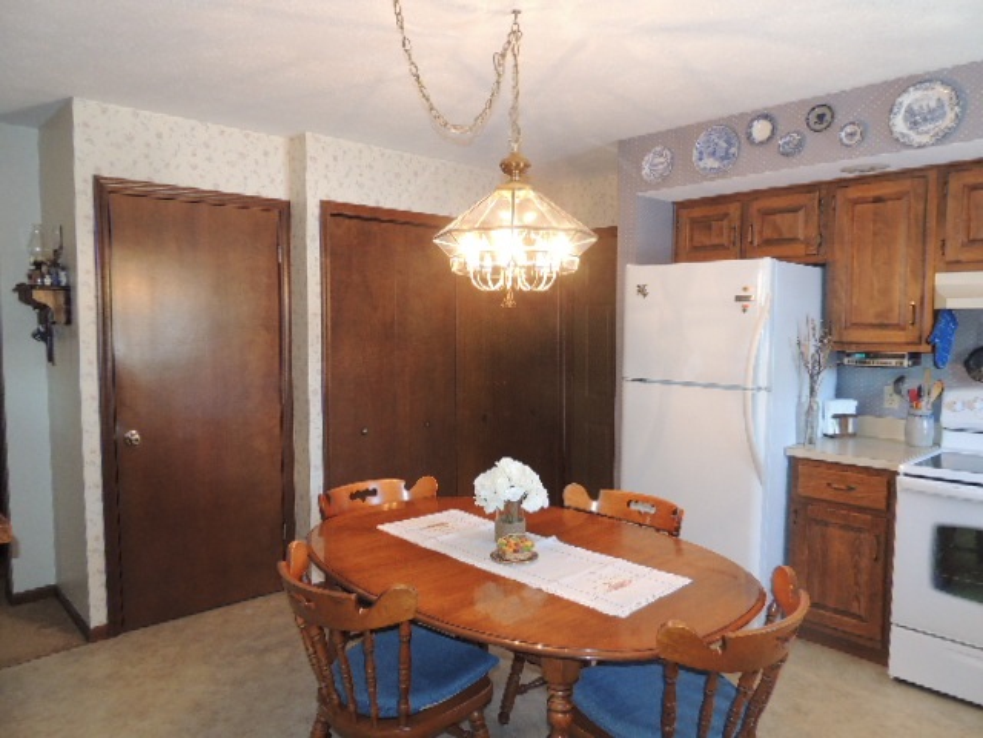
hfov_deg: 71.6
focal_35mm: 24
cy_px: 369
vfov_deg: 56.8
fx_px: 682
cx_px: 492
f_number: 3
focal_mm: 4.3
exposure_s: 1/40
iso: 280
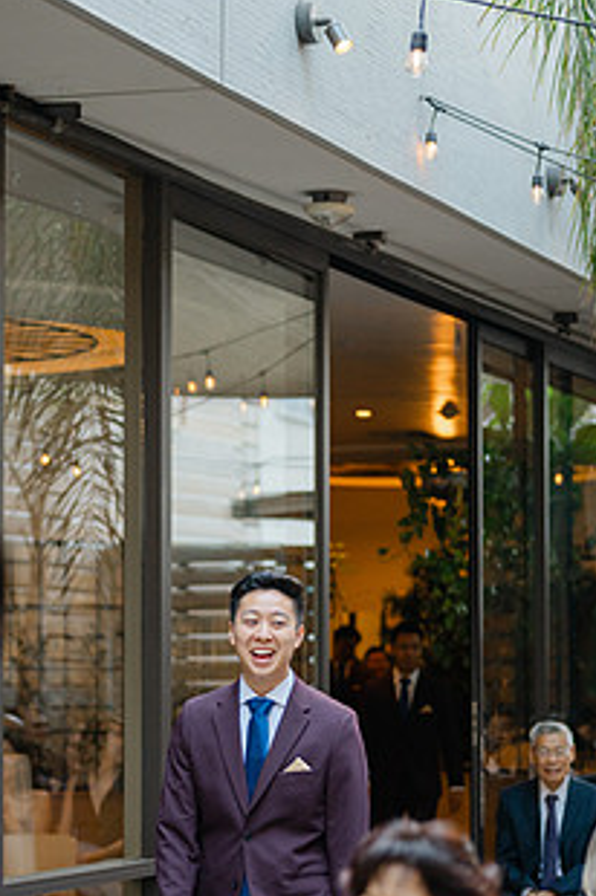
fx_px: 2713
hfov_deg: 12.5
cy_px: 636
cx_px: 246
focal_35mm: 109
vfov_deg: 18.7
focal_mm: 50
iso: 250
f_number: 1.8
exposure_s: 1/160
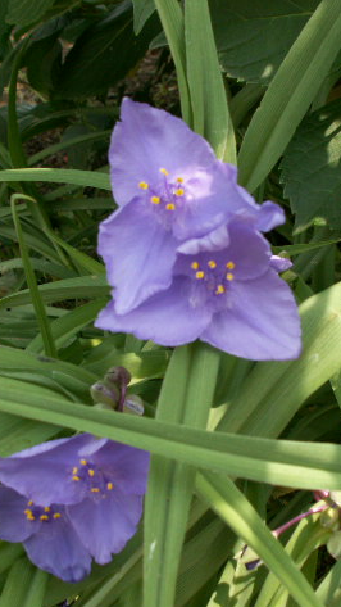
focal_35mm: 56
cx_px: 247
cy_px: 307
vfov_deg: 37.2
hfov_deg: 21.3
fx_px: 900
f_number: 4
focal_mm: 6.25
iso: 50
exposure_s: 1/100
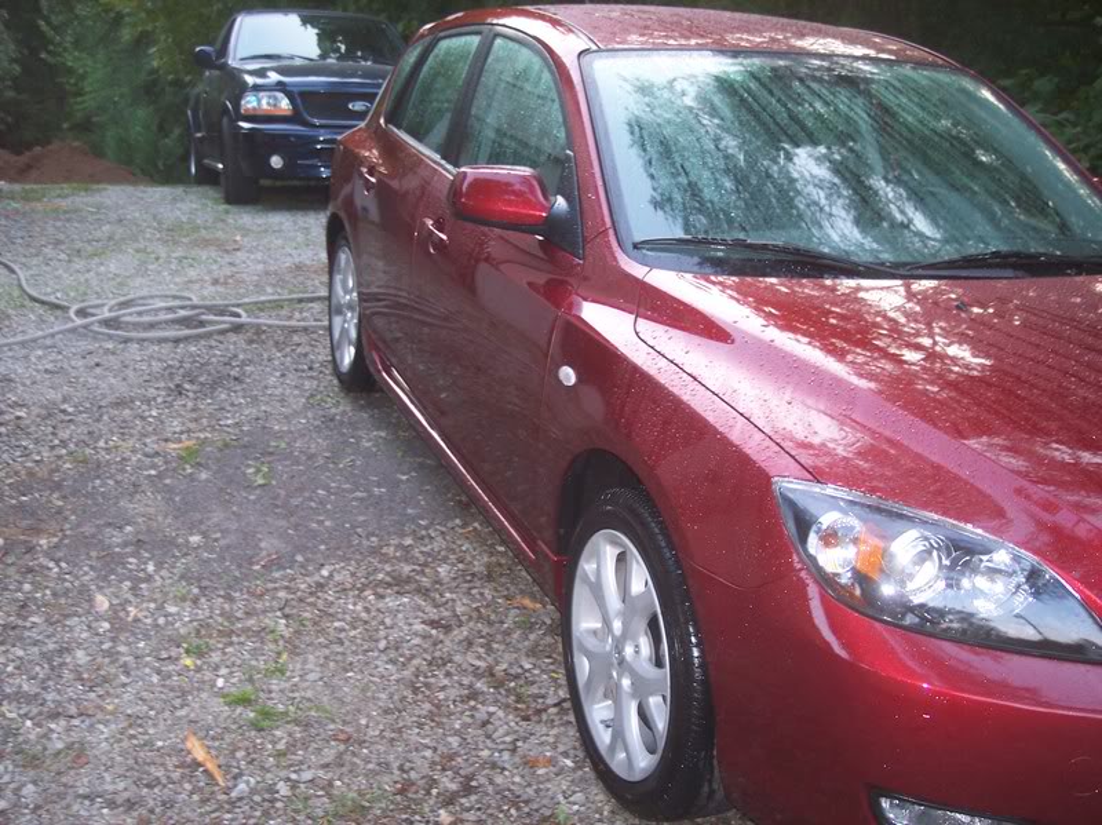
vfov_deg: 37.7
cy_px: 412
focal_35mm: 38
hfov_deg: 49.0
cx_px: 551
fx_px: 1209
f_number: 2.8
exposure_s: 1/30
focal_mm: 8
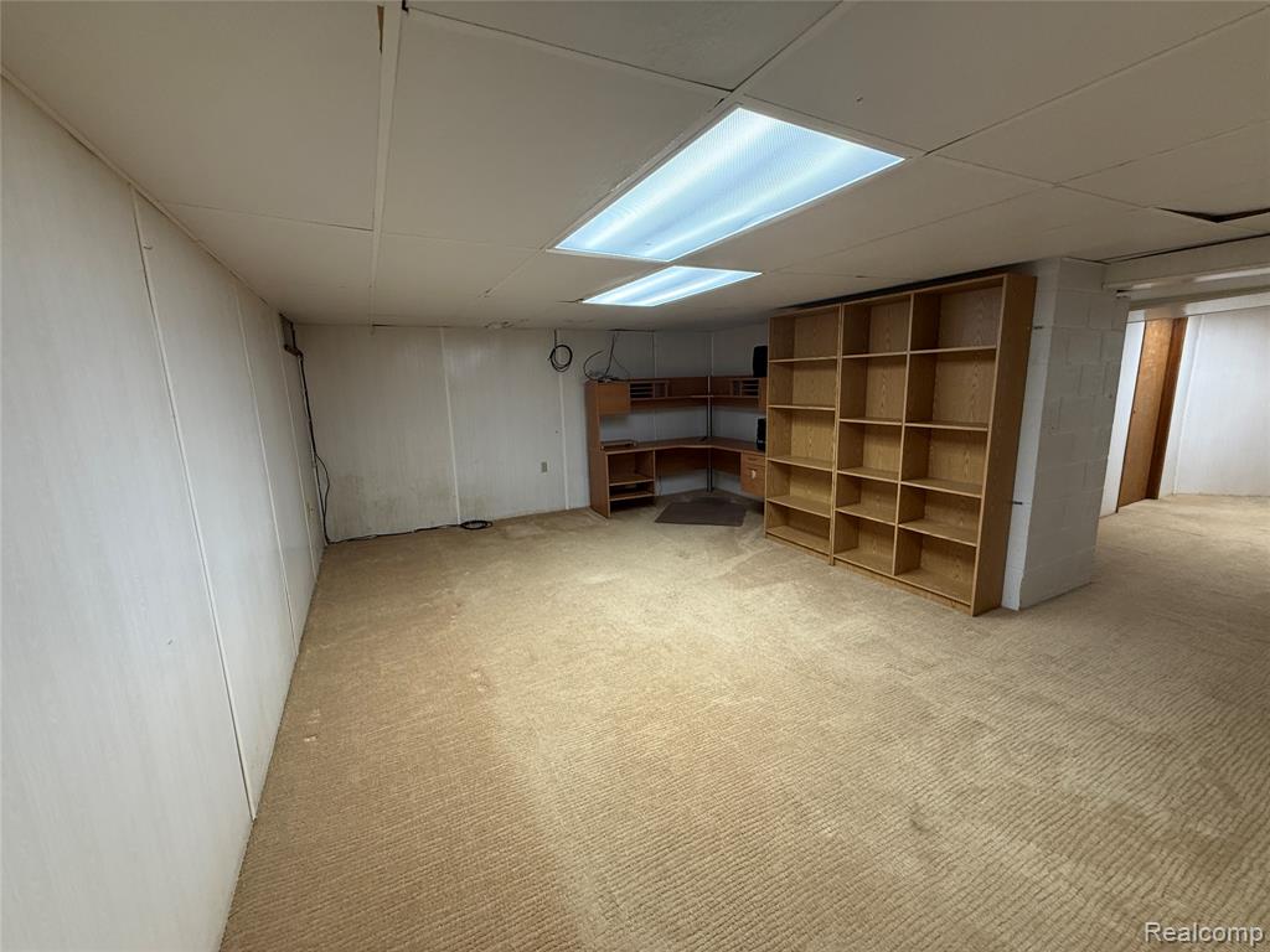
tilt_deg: -8.9
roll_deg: +0.6
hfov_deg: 102.1
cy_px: 476
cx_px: 635
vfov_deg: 85.7
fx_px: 514
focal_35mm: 14
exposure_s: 1/60
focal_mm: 2.22
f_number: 2.2
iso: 250
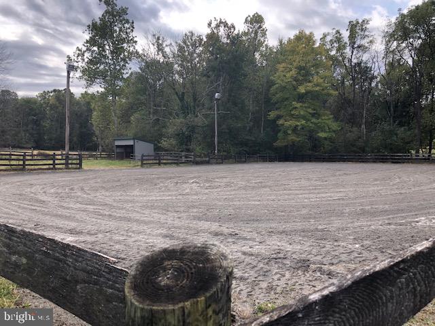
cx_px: 218
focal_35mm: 28
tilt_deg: -1.7
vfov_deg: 49.7
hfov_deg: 63.4
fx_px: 352
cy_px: 163
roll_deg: +1.6
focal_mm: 3.99
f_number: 1.8
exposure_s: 1/813
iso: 20
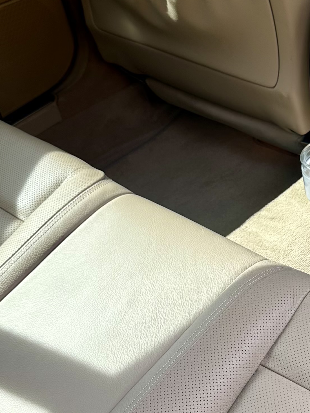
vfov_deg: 29.0
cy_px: 299
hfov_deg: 21.6
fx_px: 788
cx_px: 294
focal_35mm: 66
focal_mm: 6.86
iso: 50
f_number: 1.78
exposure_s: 1/121
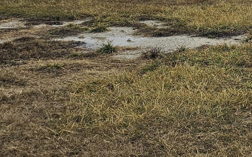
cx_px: 374
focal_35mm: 95
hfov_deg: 19.2
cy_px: -17
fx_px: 652
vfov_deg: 13.5
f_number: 1.7
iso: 40
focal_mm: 6.3
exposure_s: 1/2000
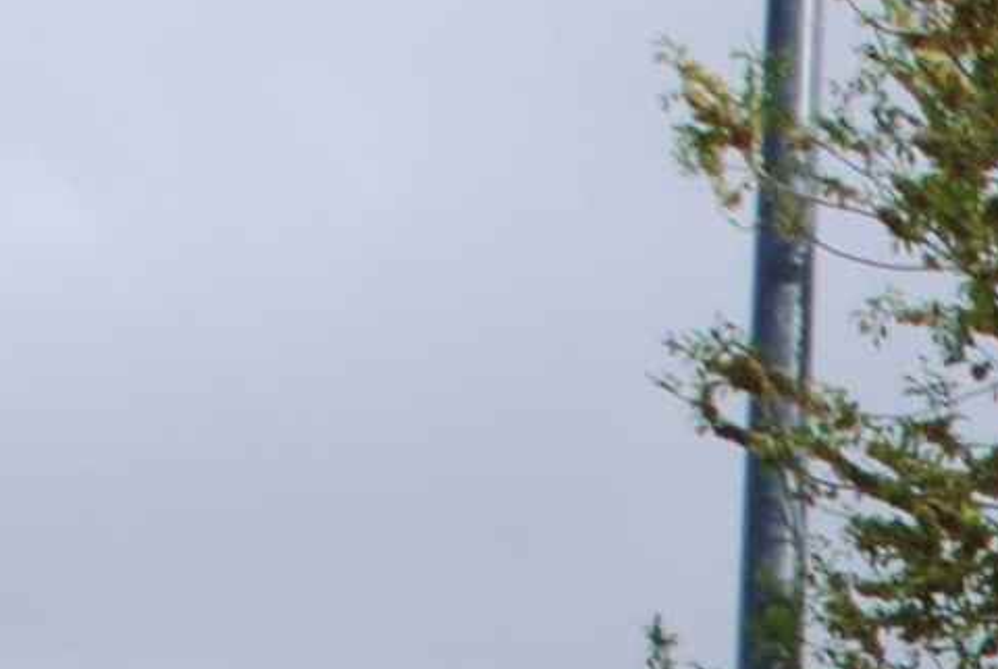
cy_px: 2096
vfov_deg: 6.0
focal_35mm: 211
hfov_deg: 8.9
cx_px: 2358
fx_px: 5860
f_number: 7.1
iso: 100
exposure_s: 1/200
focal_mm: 22
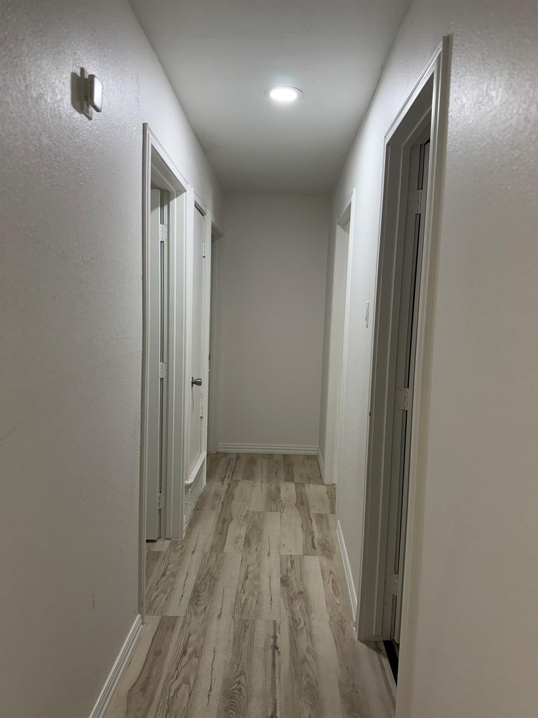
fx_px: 497
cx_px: 269
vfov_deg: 71.6
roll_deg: -1.8
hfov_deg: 56.8
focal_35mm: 24
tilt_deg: -4.9
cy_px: 359
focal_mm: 6.76
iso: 160
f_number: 1.78
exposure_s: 1/120
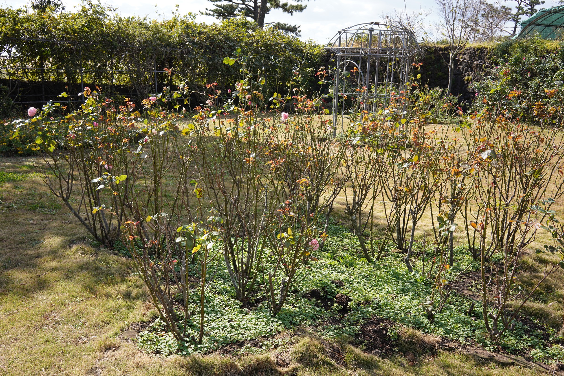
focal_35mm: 35
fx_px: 548
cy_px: 188
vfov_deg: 37.9
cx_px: 282
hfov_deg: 54.4
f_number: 11
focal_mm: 35
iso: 200
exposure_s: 1/100
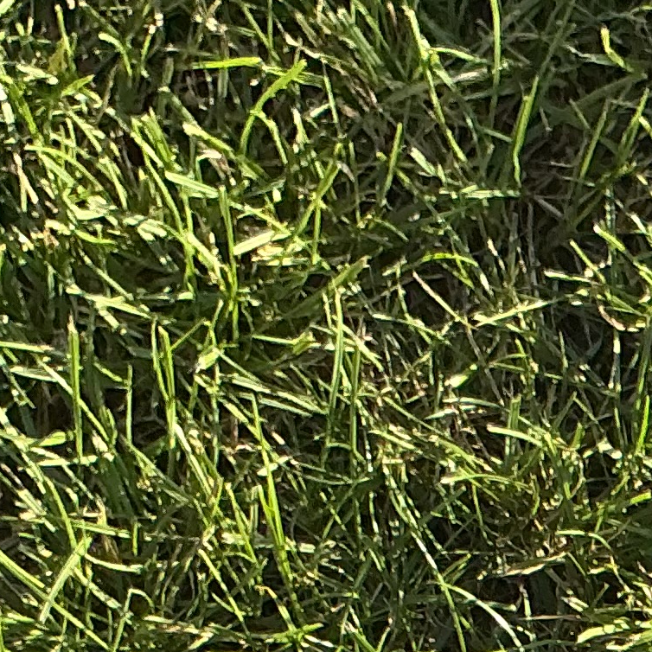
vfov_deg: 11.6
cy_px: 1250
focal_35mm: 137
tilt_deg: -83.5
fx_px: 2919
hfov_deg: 12.6
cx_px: 625
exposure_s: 1/829
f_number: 1.8
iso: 25
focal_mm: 3
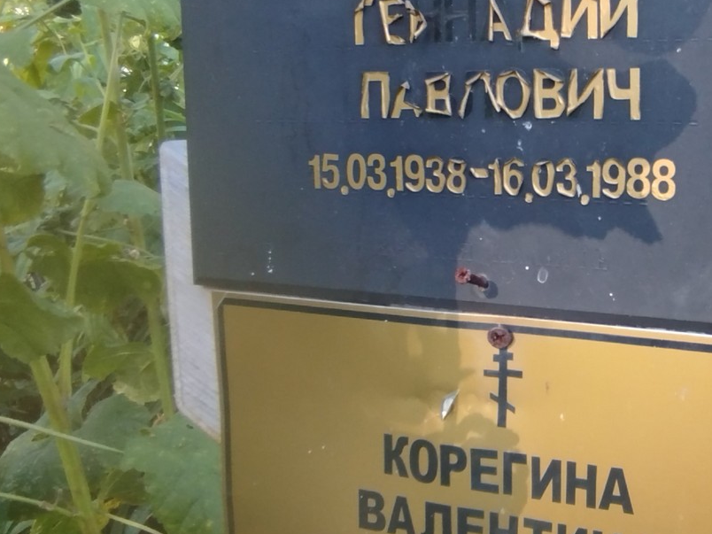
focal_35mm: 43
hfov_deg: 42.2
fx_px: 884
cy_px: 259
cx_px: 554
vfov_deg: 33.6
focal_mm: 1.65
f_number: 2.2
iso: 80
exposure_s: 1/100
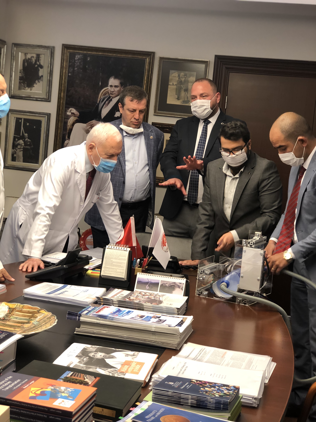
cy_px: 211
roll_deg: -5.9
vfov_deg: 33.8
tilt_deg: -5.3
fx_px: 694
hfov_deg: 25.7
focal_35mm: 57
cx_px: 158
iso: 64
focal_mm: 6.6
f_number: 2.8
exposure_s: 1/33
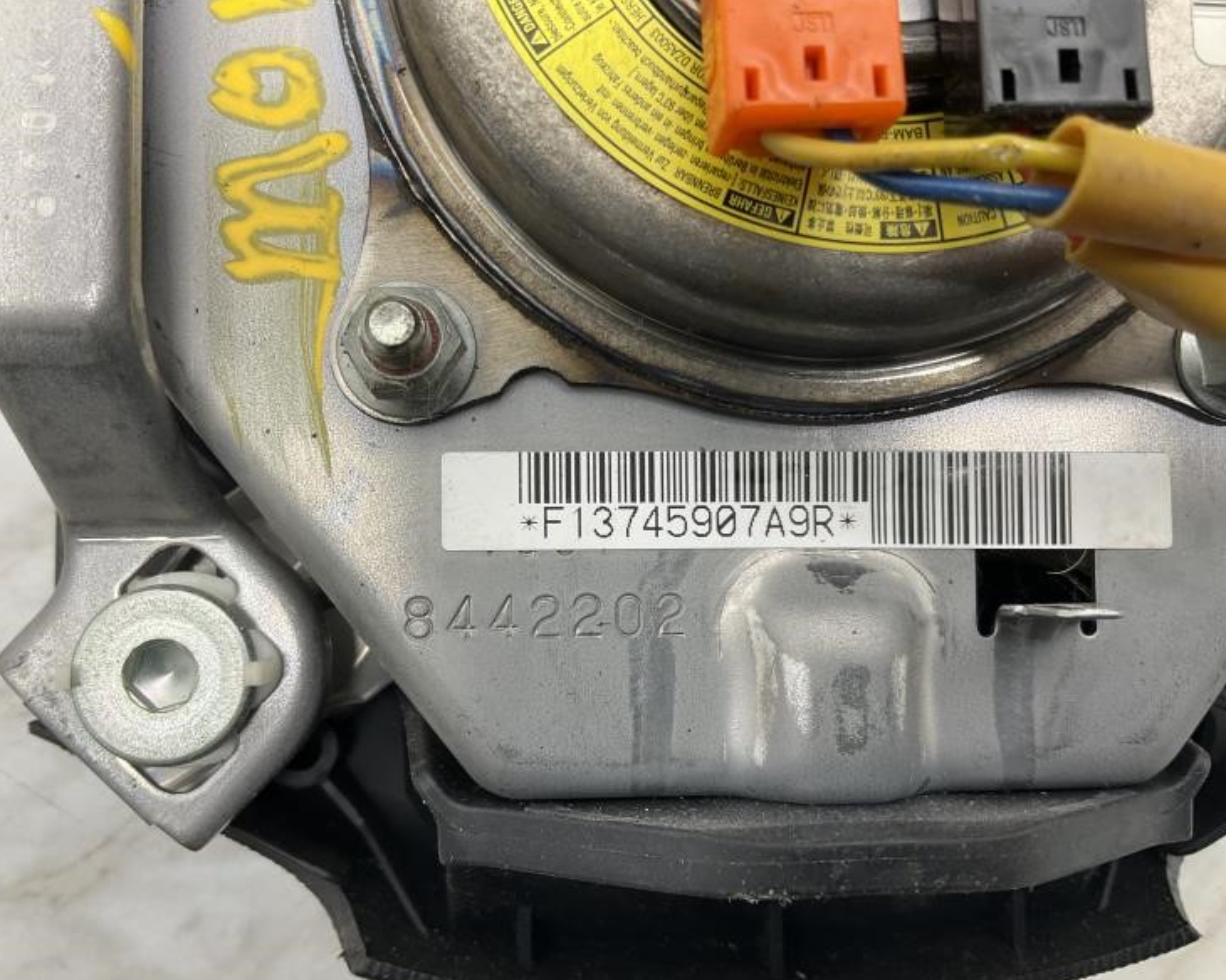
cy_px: 497
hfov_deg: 57.2
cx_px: 595
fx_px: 1125
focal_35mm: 31
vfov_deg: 47.1
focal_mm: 3
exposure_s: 1/120
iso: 20
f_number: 1.8
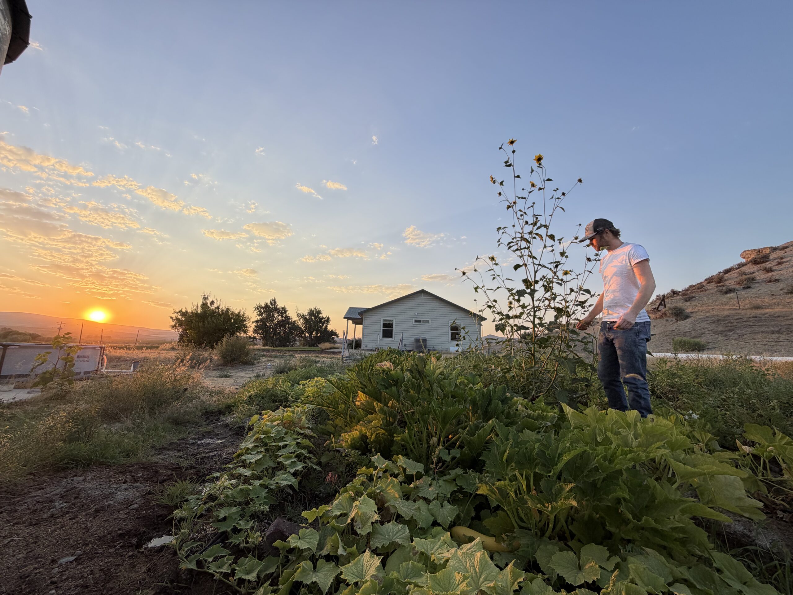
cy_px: 298
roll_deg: -1.7
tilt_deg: +10.9
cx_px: 396
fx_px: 321
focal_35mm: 14
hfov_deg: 102.1
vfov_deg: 85.7
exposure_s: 1/502
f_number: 2.2
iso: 50
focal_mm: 2.22
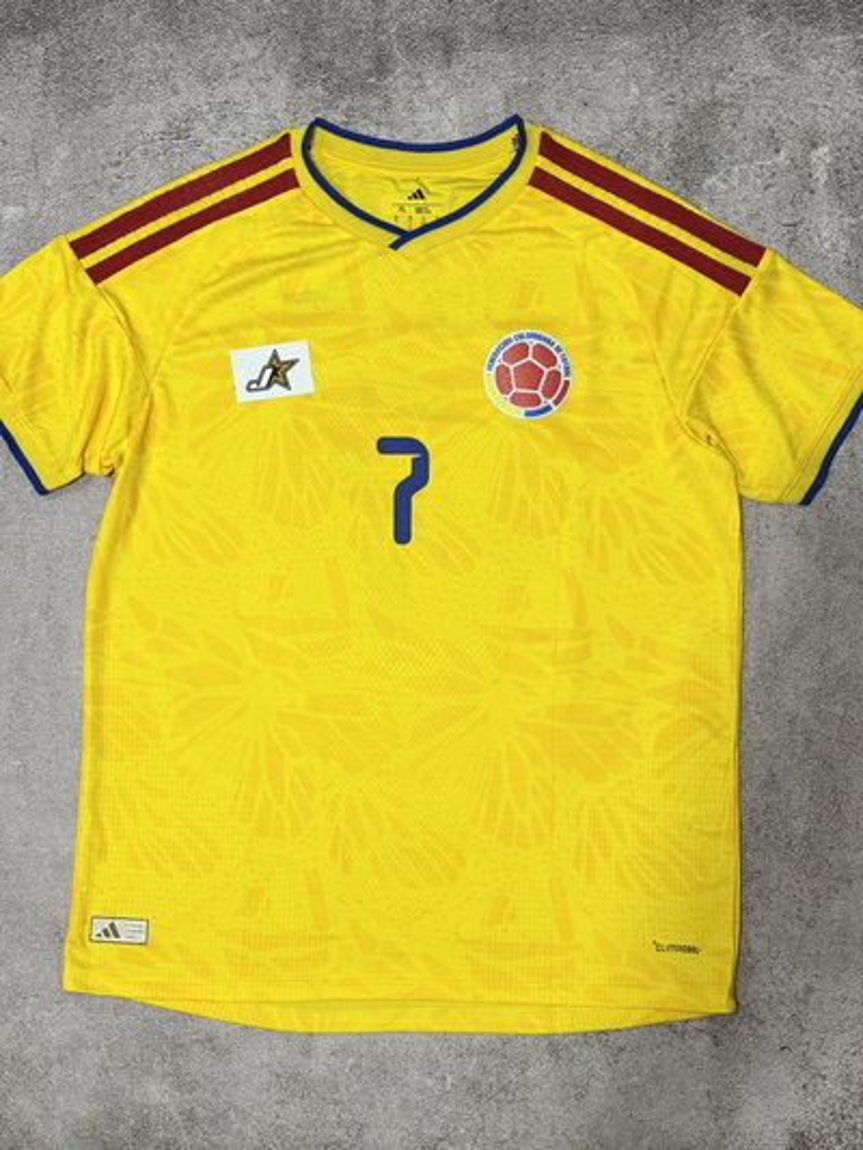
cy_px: 575
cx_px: 432
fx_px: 1728
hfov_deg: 28.0
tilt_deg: -86.6
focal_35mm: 52
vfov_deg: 36.8
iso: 160
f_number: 1.6
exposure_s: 1/50
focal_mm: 5.96
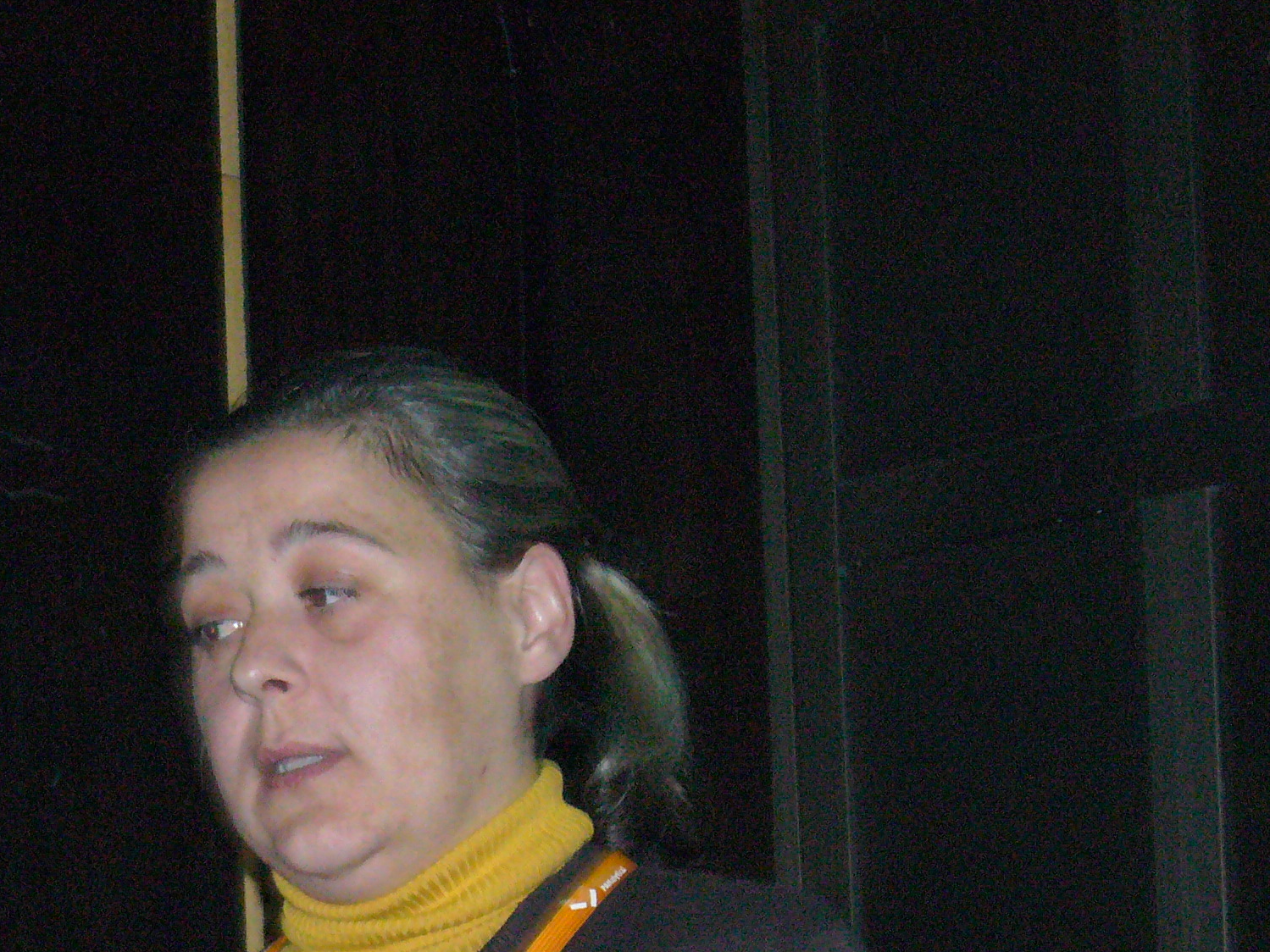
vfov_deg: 10.6
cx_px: 257
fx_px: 5099
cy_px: 892
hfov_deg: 14.1
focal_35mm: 139
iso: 400
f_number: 4.1
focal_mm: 12.2
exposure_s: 1/8
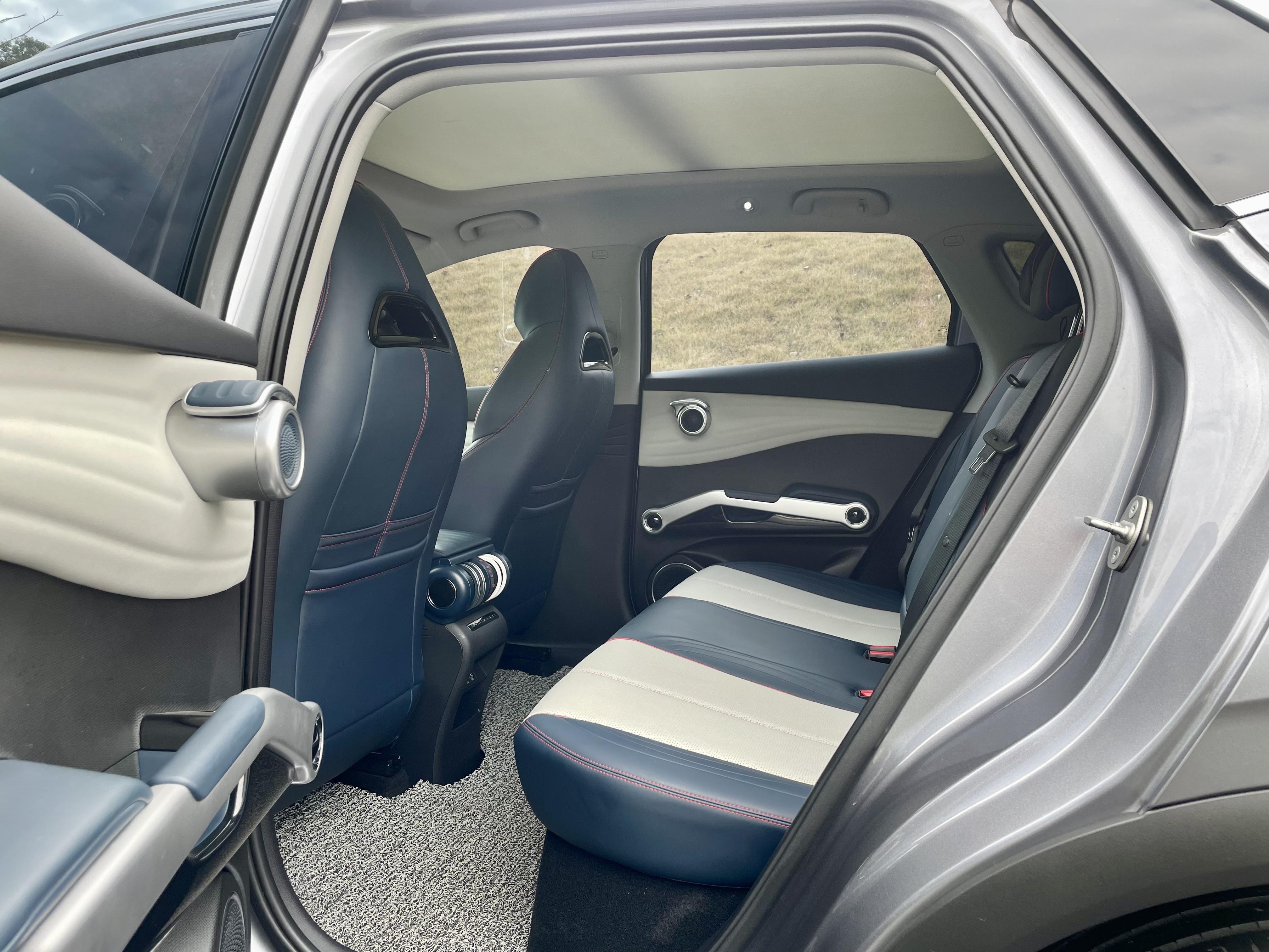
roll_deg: +0.7
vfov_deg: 53.1
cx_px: 634
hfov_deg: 67.3
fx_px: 953
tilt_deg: -3.9
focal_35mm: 26
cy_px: 476
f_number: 1.6
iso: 32
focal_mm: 4.2
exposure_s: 1/139
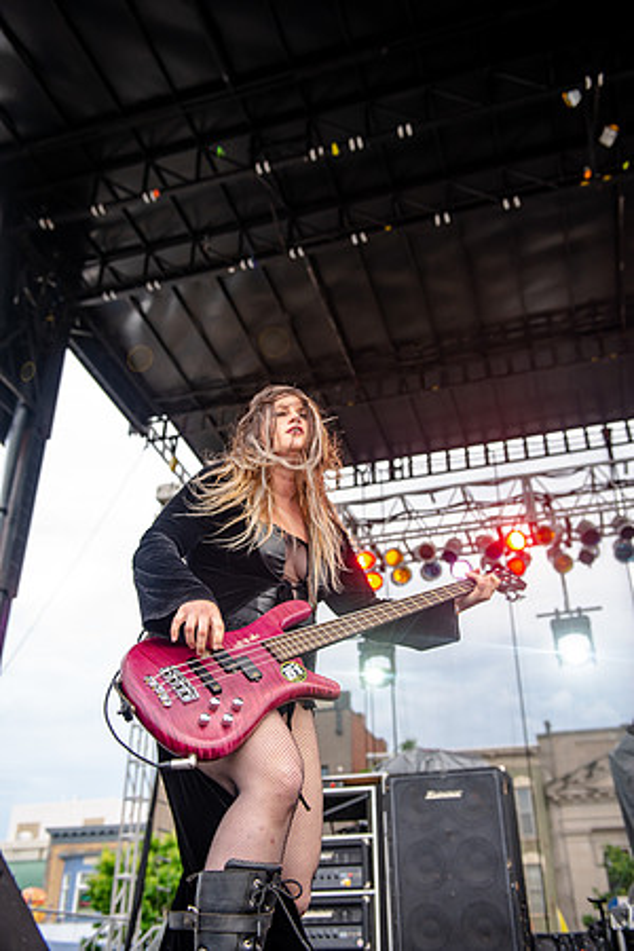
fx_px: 898
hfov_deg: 38.9
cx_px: 317
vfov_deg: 55.8
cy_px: 476
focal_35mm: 34
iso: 200
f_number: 3.2
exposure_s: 1/320
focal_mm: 34
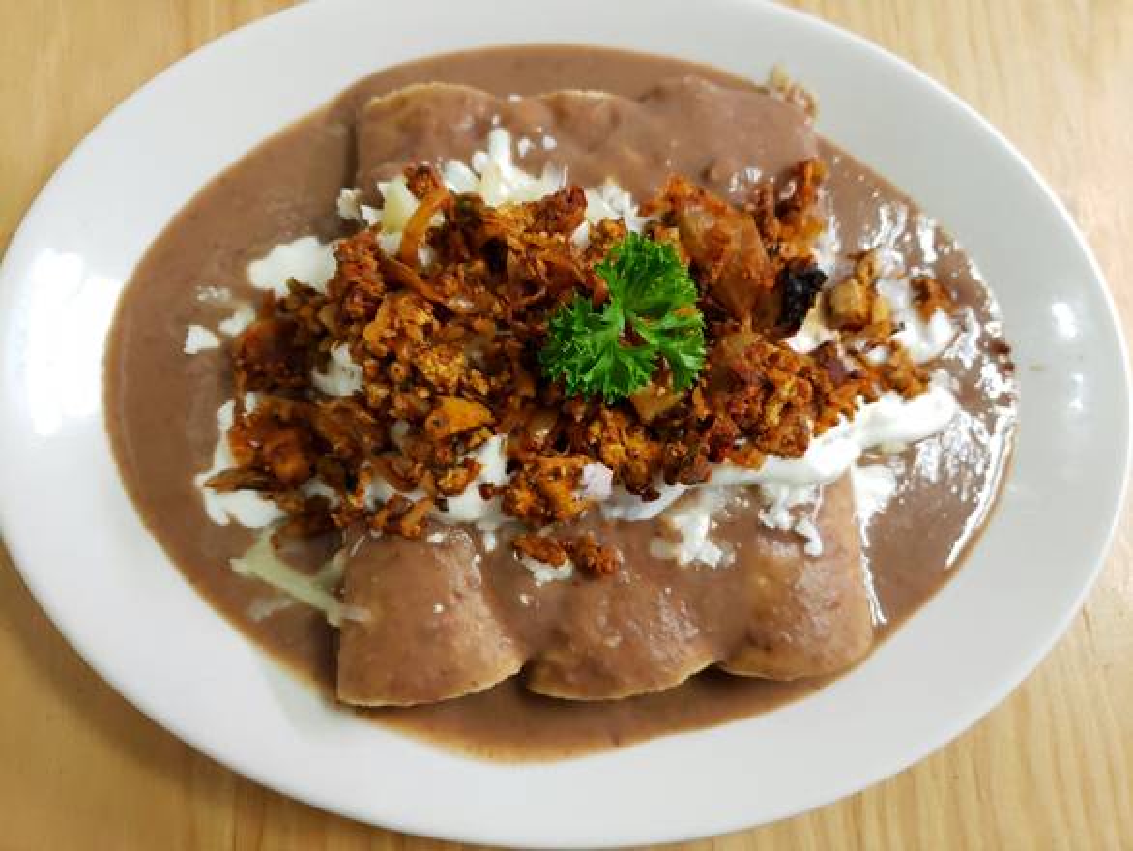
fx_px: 851
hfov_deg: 67.3
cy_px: 426
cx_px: 566
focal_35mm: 26
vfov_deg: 53.1
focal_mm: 4.3
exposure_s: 1/60
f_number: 1.5
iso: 250
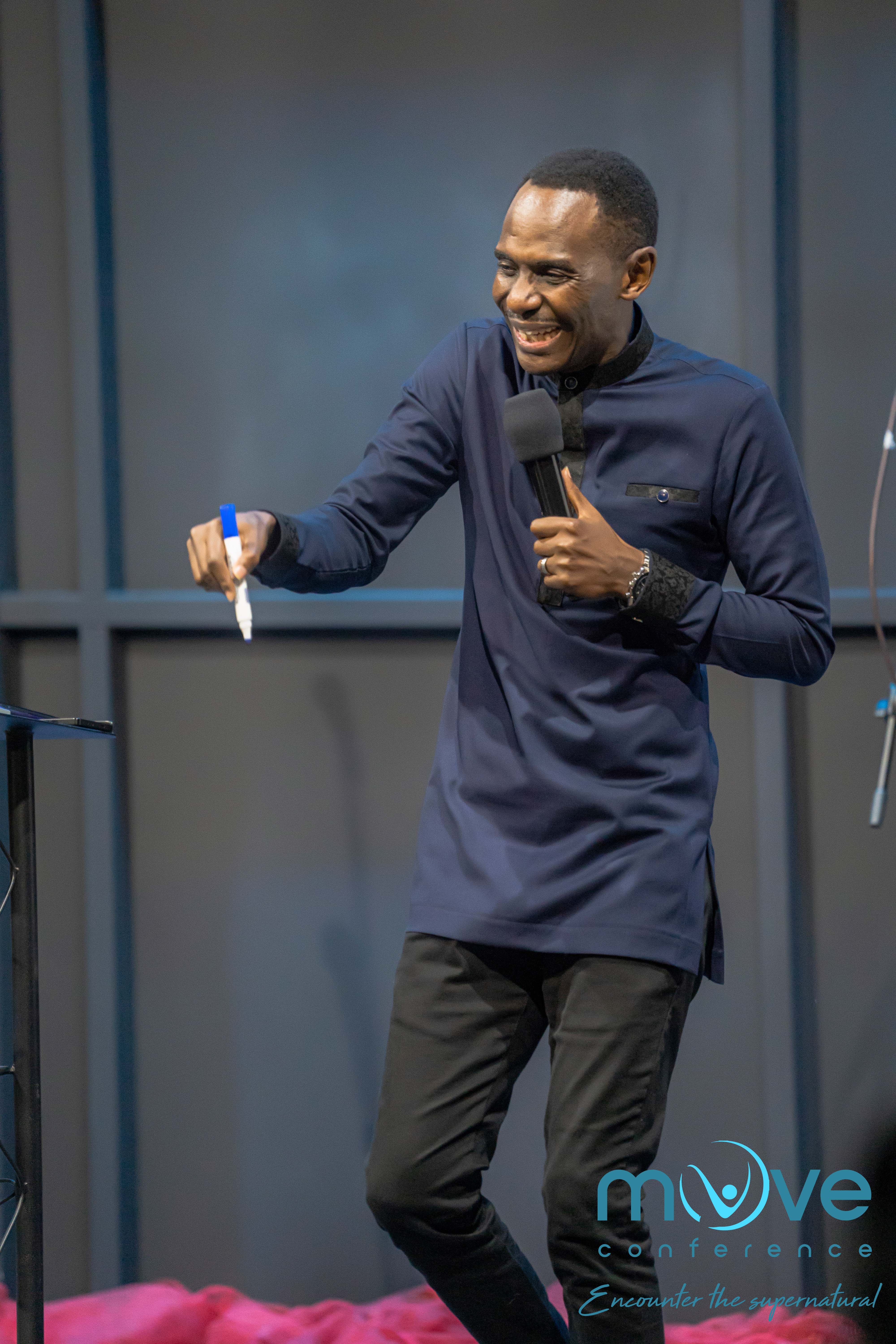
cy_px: 672
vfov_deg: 11.5
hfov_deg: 7.7
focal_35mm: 178
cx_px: 448
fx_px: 6645
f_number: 2.8
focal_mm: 178
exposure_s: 1/320
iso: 8000
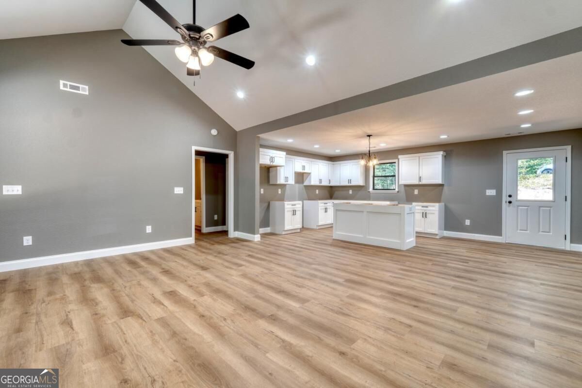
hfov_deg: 100.4
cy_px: 194
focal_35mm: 15
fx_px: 242
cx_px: 291
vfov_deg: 77.3
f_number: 8
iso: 100
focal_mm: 10
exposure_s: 1/1.6
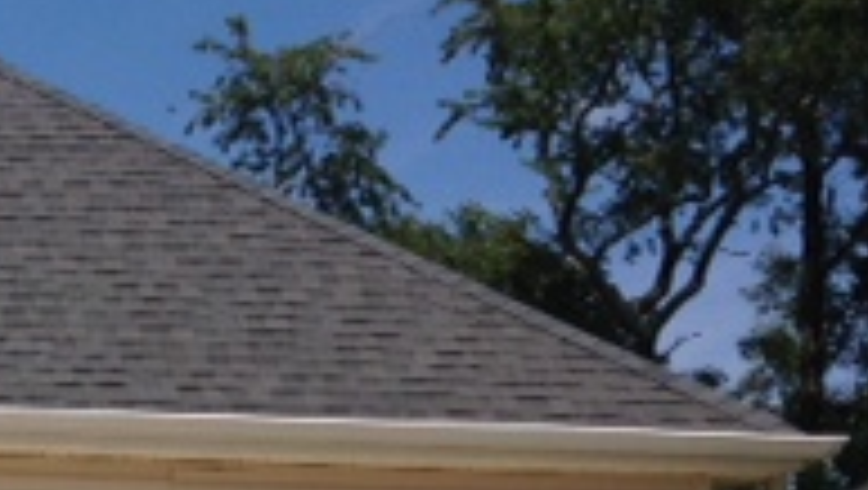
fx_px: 2742
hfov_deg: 16.2
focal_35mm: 119
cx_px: -499
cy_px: 544
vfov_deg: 10.1
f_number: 2.4
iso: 50
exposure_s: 1/2857
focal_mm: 4.12
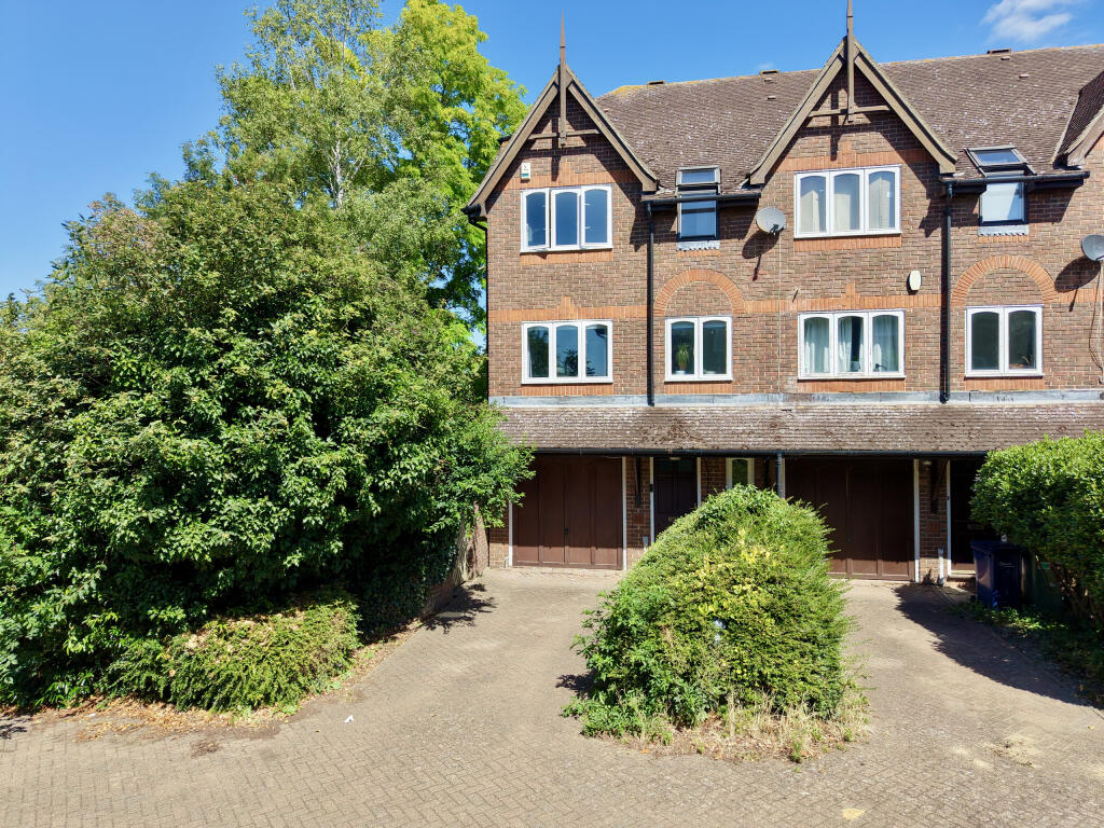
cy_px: 414
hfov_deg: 71.6
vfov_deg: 56.8
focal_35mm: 24
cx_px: 552
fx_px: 765
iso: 330
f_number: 1.8
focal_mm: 8.67
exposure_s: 1/5000
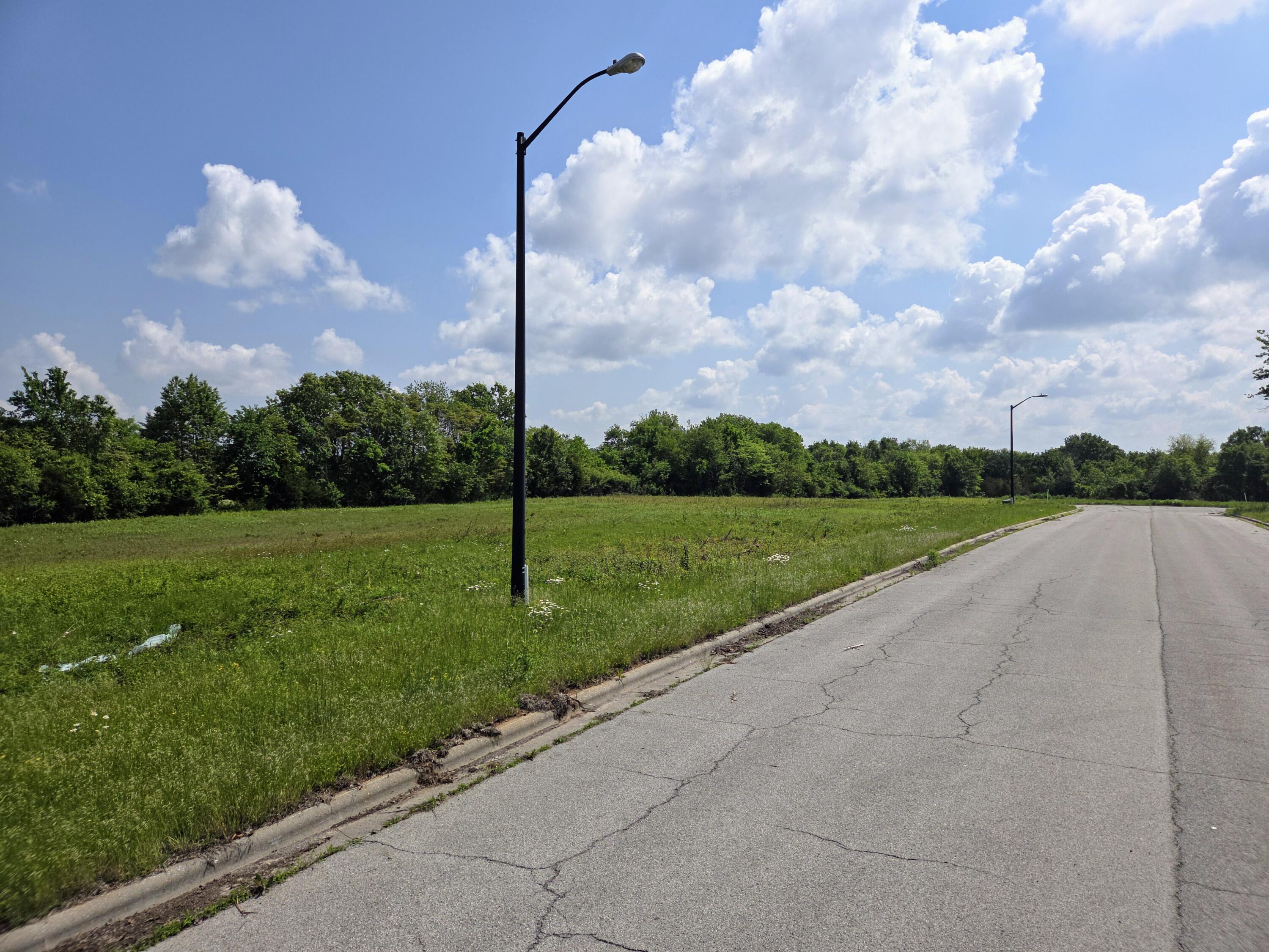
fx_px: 843
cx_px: 634
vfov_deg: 58.9
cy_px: 476
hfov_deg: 73.9
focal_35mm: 23
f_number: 1.8
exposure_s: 1/3531
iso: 25
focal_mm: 5.4
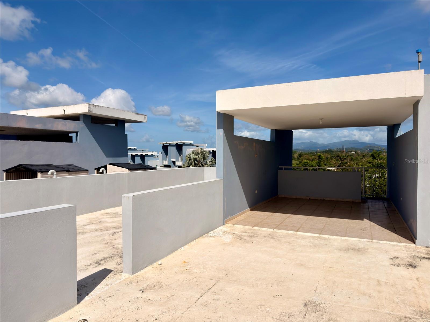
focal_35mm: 24
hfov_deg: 71.6
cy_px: 161
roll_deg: +0.0
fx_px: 298
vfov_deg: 56.8
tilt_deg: -0.7
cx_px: 215
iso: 64
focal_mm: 6.76
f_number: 1.78
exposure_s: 1/11364
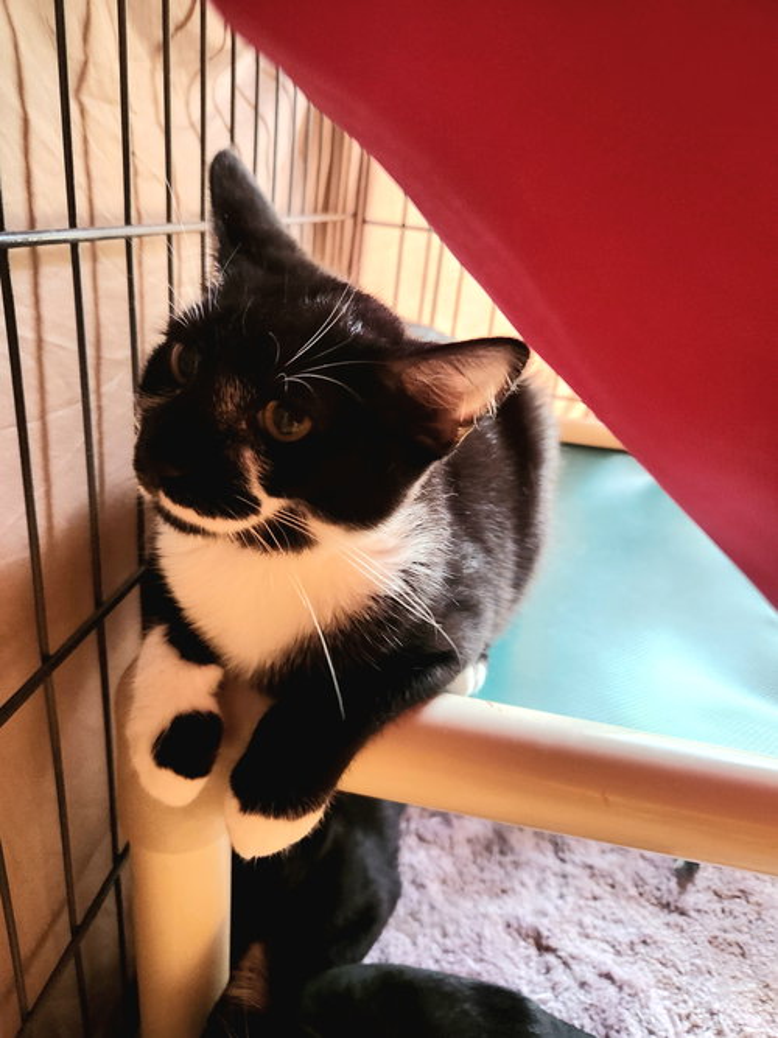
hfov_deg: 58.9
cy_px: 519
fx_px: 689
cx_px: 389
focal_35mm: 23
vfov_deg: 73.9
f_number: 1.8
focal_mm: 5.4
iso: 640
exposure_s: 1/24
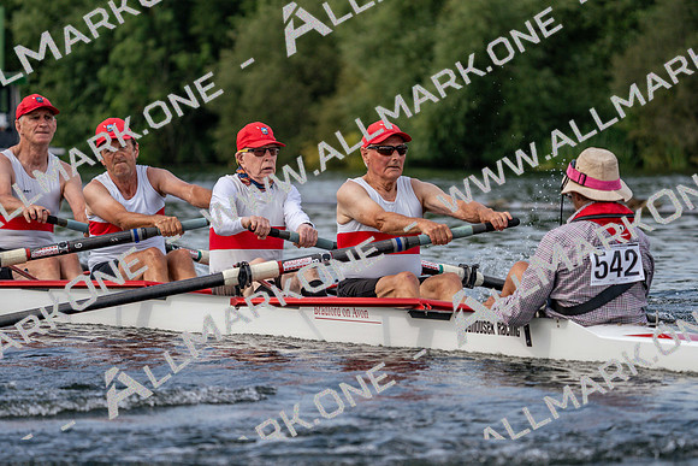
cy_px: 233
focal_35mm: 243
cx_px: 349
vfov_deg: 5.7
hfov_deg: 8.5
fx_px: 4712
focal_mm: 243
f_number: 5.6
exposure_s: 1/1600
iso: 400
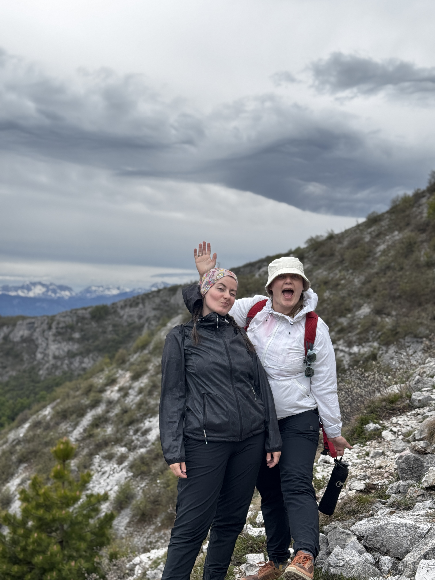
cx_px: 218
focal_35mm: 48
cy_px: 290
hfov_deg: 30.3
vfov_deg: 39.7
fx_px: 804
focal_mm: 6.76
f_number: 1.78
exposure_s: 1/843
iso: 64
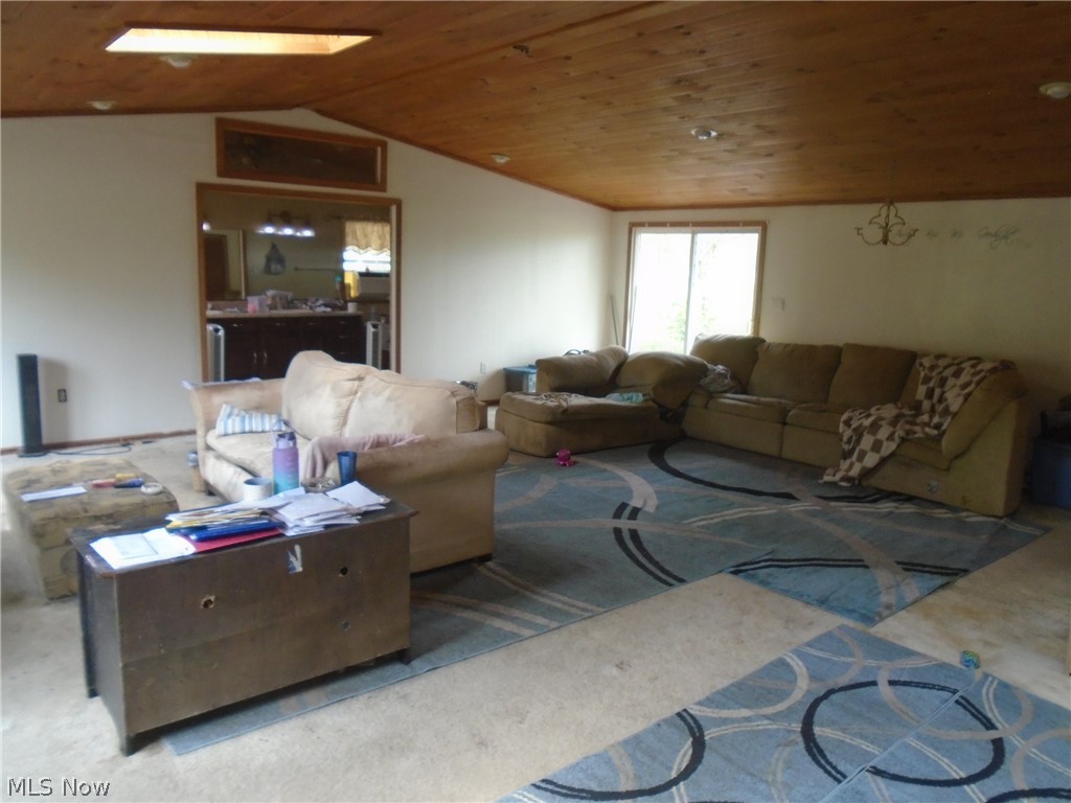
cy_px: 402
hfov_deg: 67.3
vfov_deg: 53.1
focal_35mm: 26
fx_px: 804
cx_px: 536
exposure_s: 1/50
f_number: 3.2
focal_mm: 4.6
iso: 250
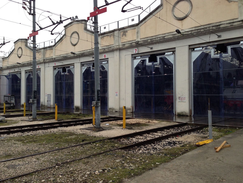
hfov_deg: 55.4
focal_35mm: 33
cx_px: 122
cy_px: 92
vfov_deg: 42.9
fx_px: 232
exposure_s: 1/120
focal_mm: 4.13
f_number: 2.4
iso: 64
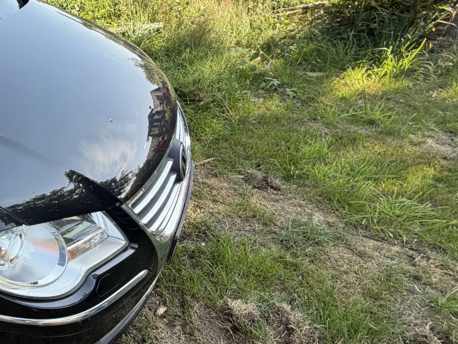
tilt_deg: -33.7
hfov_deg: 54.3
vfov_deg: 51.3
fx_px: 357
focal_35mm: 27
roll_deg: +13.9
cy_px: 187
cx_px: 23
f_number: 2.2
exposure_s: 1/176
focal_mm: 2.22
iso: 40
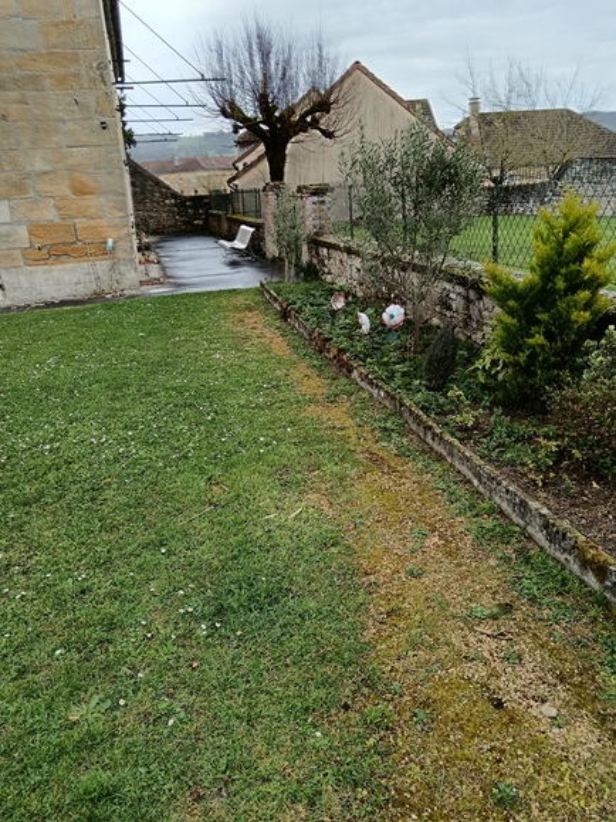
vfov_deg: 65.3
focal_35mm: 27
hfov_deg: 51.3
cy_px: 411
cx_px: 308
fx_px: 641
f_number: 1.9
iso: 100
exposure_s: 1/105
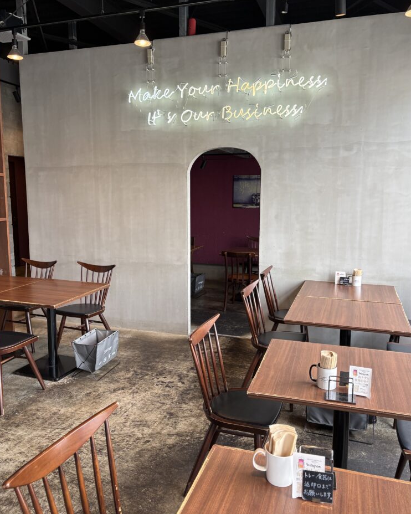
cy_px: 246
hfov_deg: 51.5
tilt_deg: -6.3
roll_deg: +0.9
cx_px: 209
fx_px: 426
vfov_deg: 62.2
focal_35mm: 28
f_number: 1.6
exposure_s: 1/120
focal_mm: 5.96
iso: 80
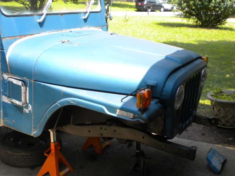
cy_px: 115
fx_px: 326
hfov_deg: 39.7
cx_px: 121
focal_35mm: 48
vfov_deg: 30.1
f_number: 4.6
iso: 80
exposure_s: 1/132
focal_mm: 6.3
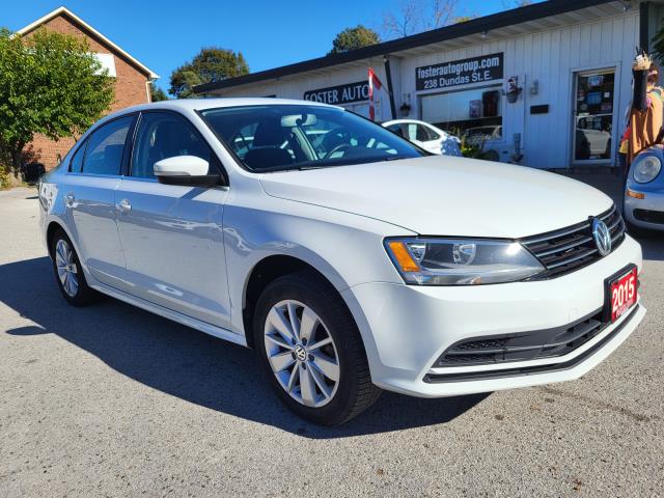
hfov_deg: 67.3
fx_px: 499
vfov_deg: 53.1
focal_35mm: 26
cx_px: 332
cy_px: 249
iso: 40
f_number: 1.8
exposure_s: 1/3177
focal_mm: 5.4
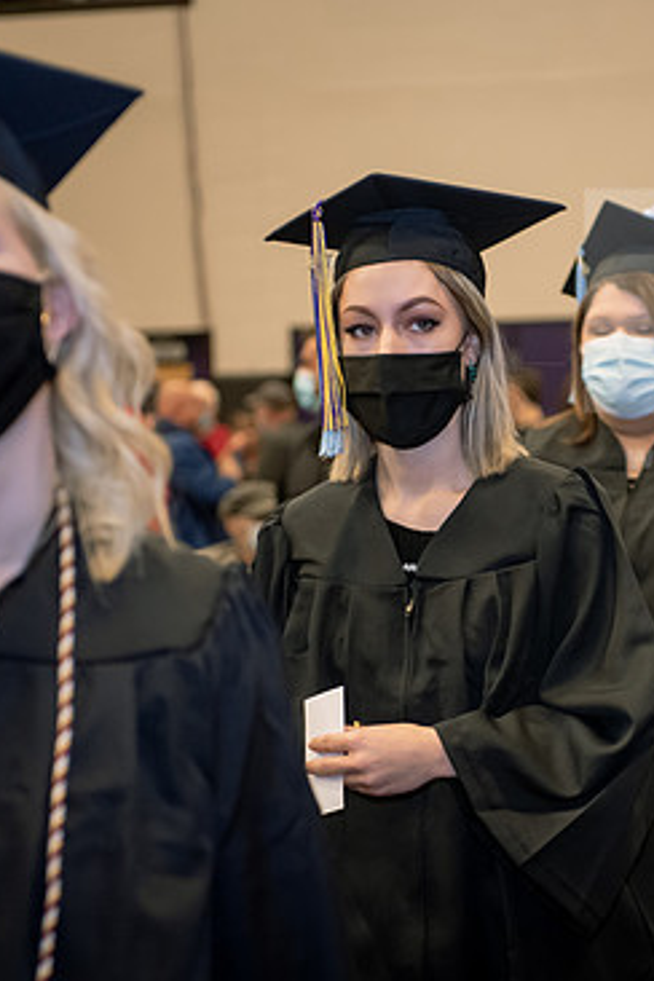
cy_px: 513
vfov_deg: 18.4
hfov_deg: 12.3
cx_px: 504
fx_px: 3025
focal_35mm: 111
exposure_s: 1/200
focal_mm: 70
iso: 1600
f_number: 3.5
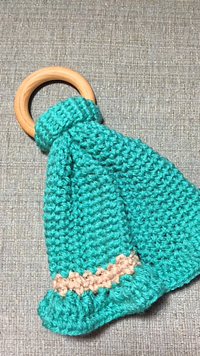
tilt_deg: -83.8
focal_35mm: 32
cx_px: 121
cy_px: 179
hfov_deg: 36.5
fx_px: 302
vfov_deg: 61.0
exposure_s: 1/30
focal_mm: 4.15
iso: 160
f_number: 2.2
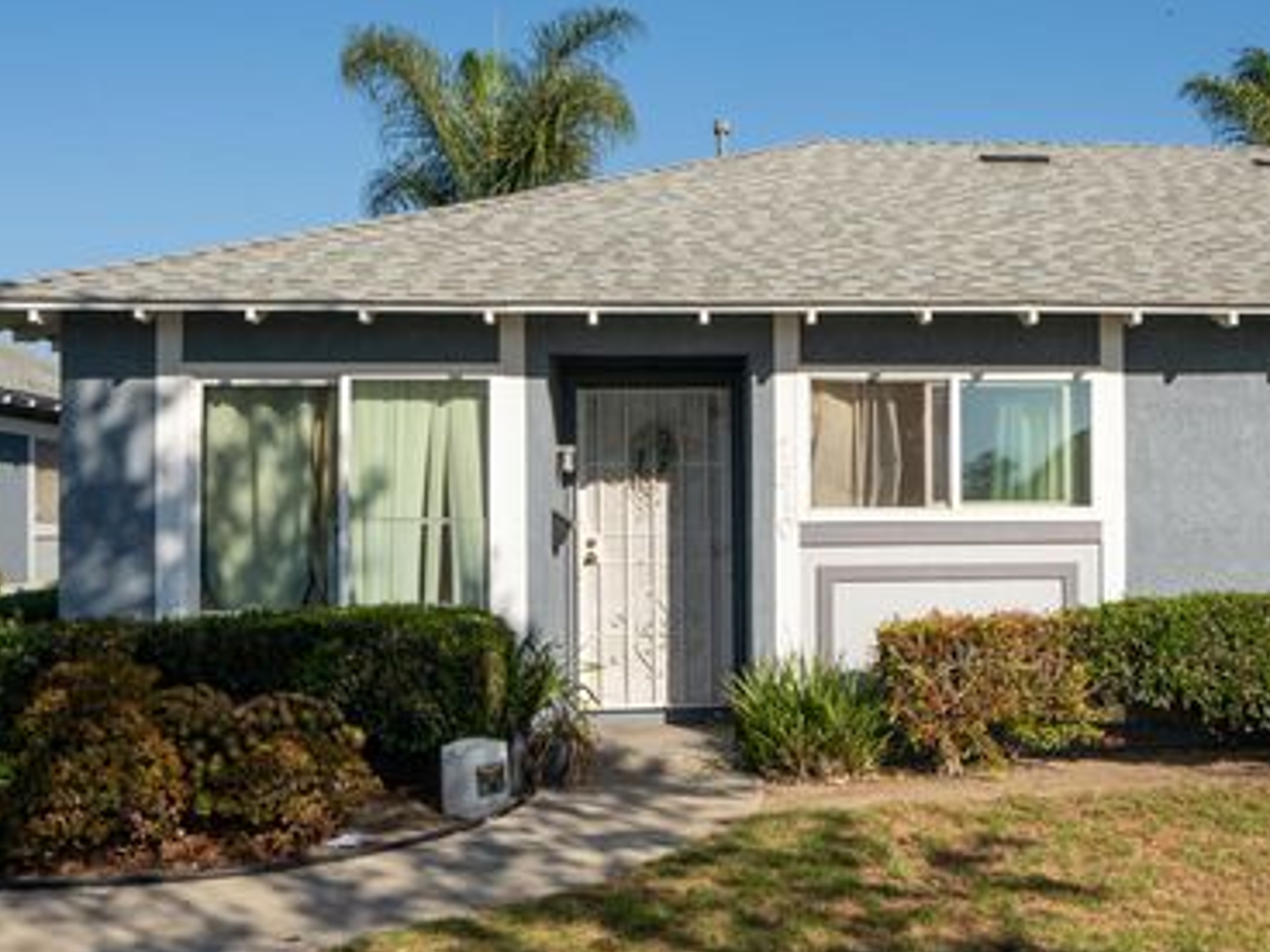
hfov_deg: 45.1
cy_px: 479
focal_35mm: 41
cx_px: 848
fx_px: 1504
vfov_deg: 35.1
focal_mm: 16
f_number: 5.6
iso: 100
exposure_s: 1/640
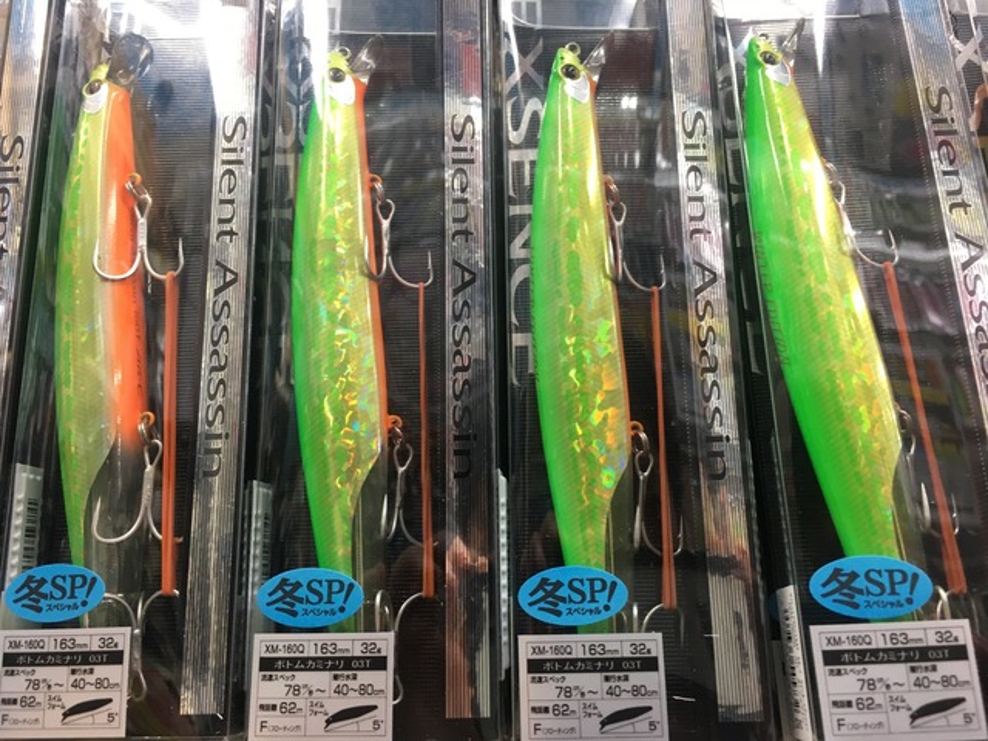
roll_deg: -0.9
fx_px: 828
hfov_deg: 61.7
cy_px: 370
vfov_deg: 48.2
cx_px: 494
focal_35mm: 29
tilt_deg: +19.3
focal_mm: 4.15
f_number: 2.2
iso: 80
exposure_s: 1/33
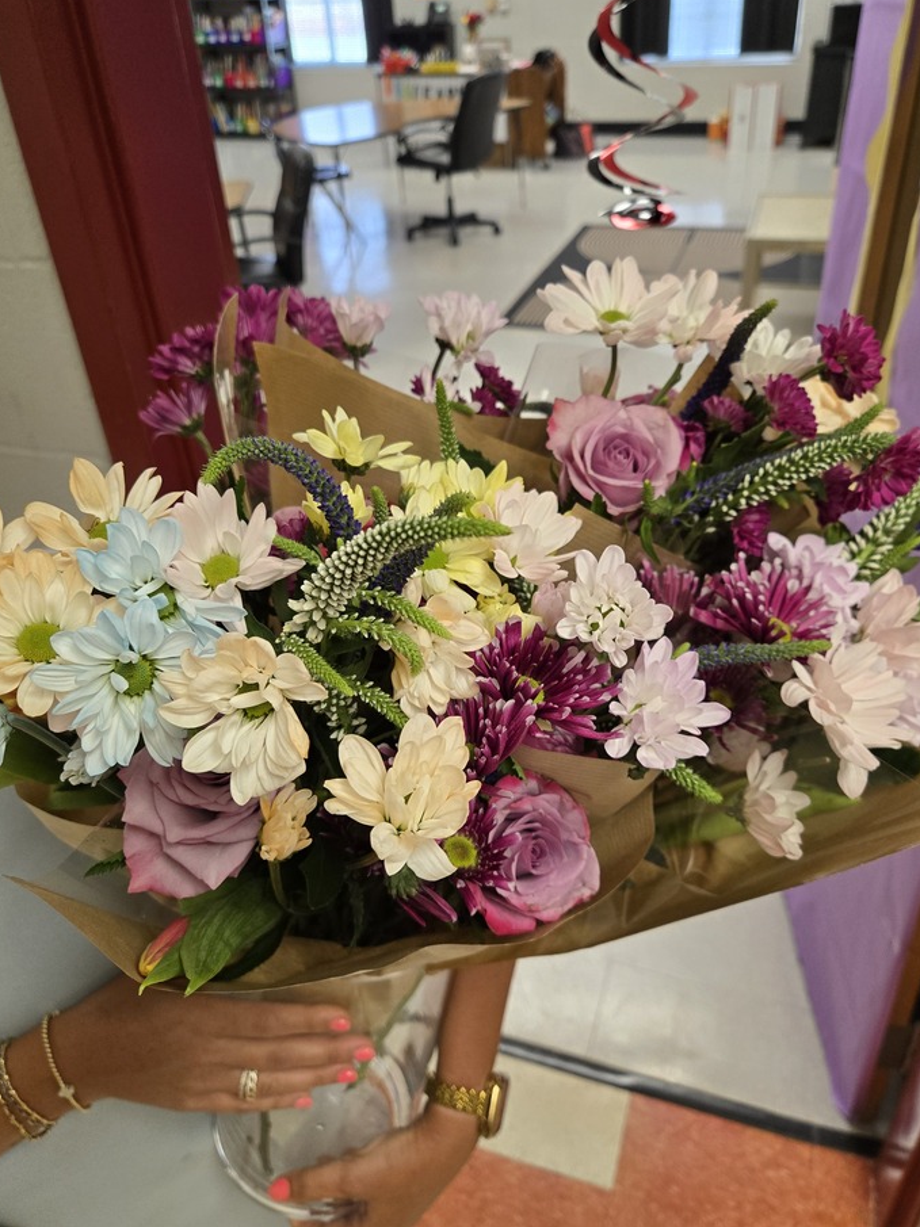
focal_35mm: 26
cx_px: 489
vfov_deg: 67.3
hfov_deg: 53.0
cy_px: 578
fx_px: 922
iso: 160
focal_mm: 5.4
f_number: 1.8
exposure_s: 1/120
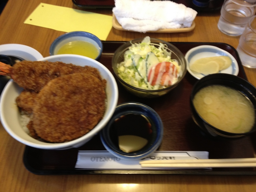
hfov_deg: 52.6
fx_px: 259
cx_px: 128
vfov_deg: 40.7
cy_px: 96
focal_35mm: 35
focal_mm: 4.28
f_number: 2.4
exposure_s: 1/20
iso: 160
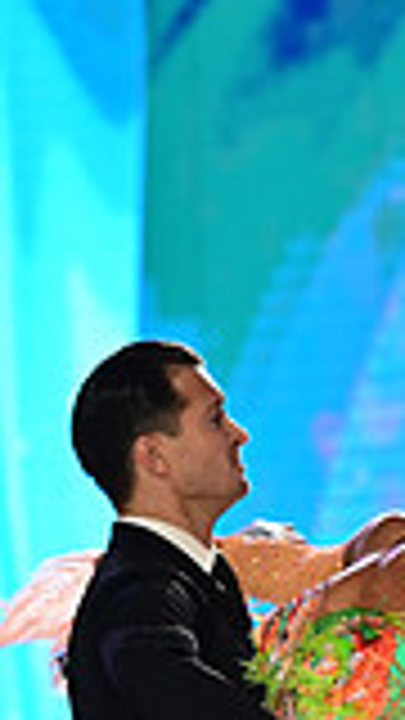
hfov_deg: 2.6
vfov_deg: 4.5
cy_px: 909
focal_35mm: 474
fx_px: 9049
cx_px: 414
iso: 1600
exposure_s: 1/500
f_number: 2.8
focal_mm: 125
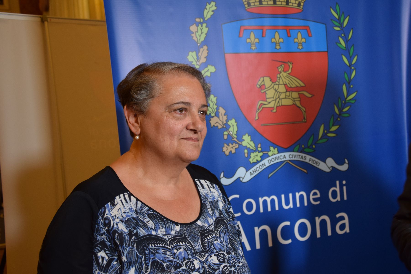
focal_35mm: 48
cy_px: 137
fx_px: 548
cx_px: 206
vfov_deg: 28.1
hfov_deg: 41.1
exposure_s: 1/80
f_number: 4.2
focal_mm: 32
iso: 560
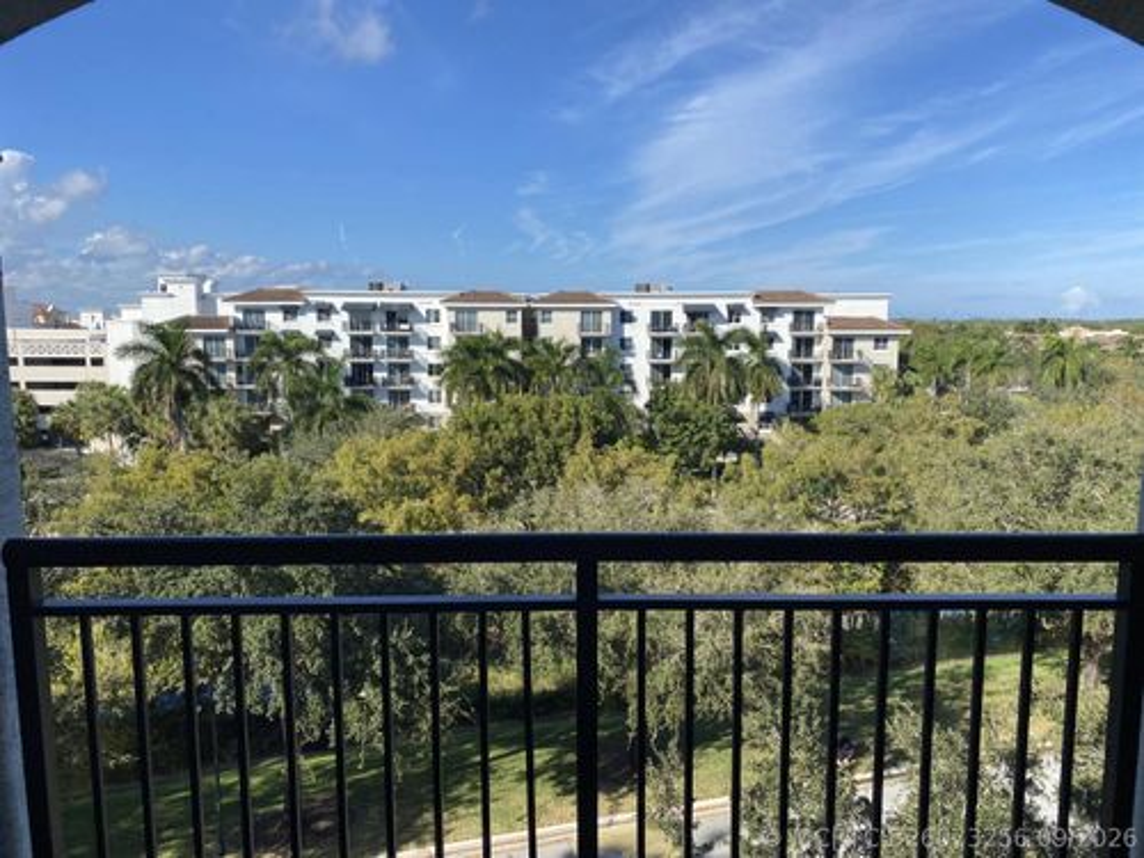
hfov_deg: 67.3
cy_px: 429
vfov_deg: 53.1
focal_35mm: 26
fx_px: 859
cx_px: 572
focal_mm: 4.25
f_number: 1.8
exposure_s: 1/2410
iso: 32
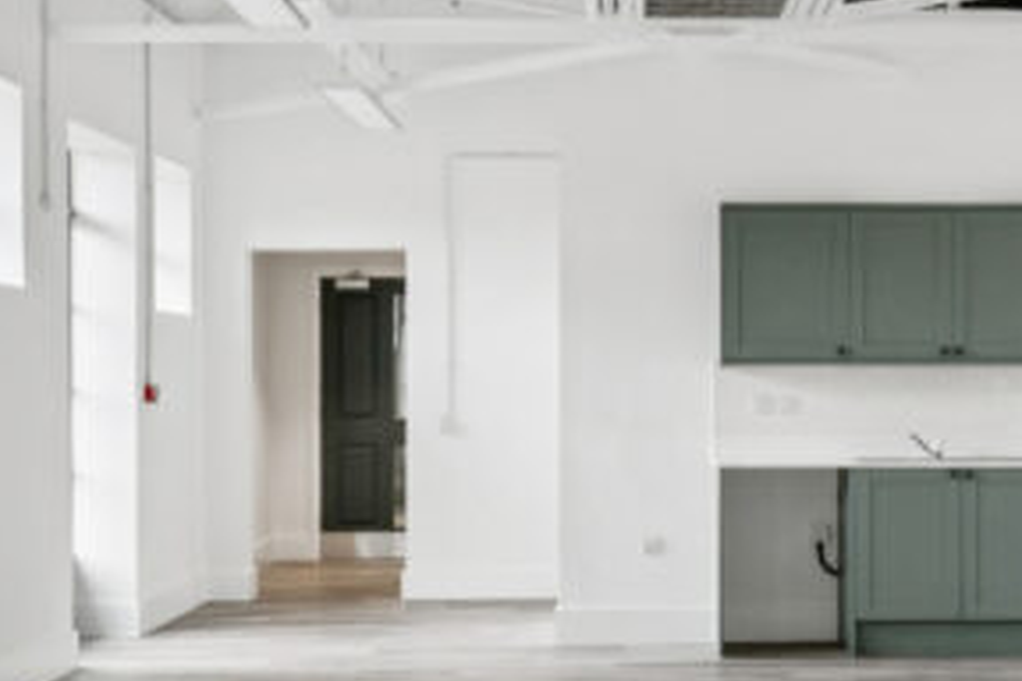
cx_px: 696
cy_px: 232
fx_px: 1817
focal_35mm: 64
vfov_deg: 21.2
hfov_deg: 31.1
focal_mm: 18
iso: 250
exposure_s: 1/50
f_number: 11
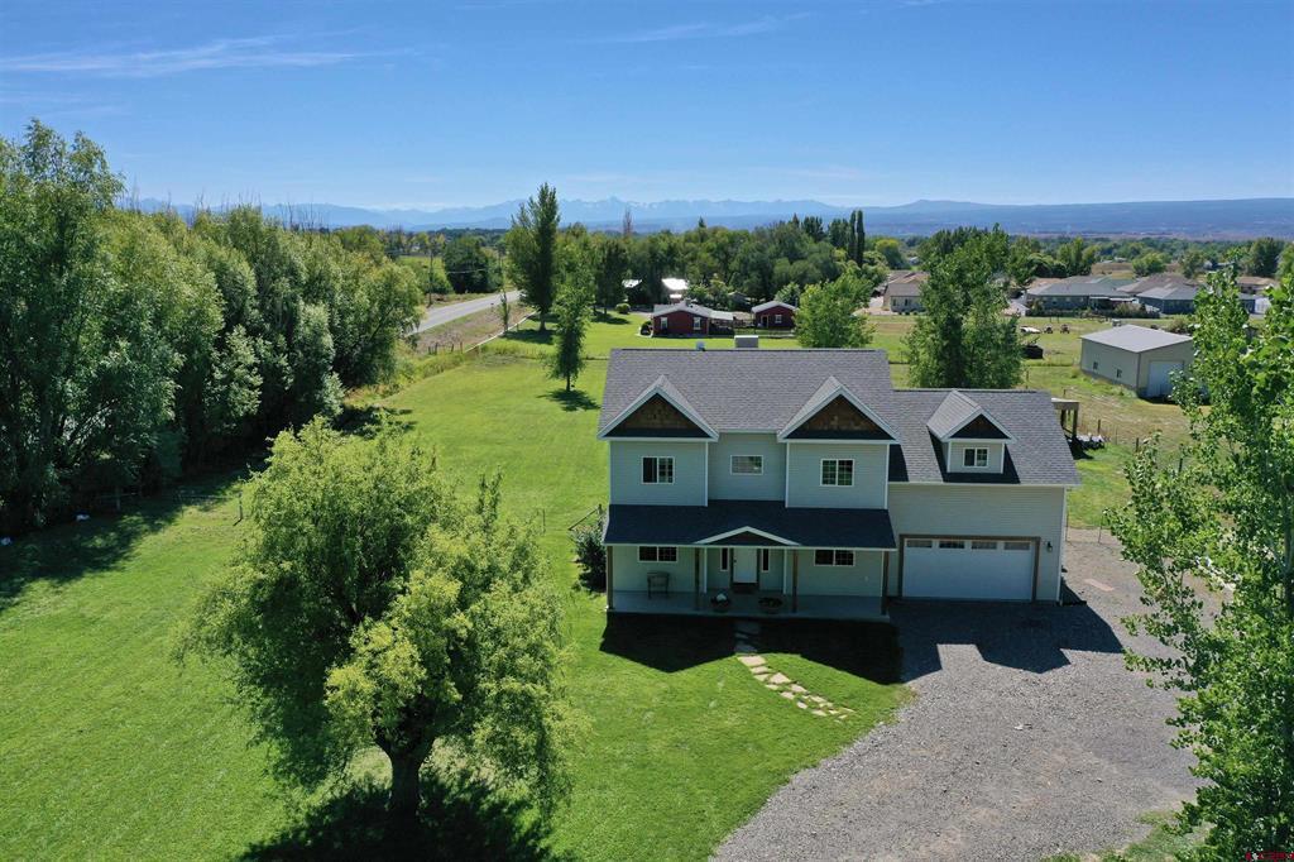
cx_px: 647
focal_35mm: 28
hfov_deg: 65.5
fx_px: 1006
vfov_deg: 46.4
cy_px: 431
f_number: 6.3
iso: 100
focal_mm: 10.26
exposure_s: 1/640
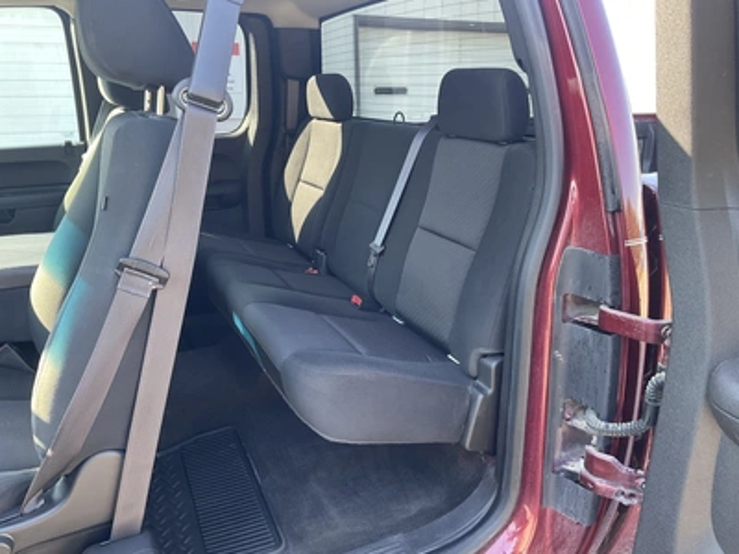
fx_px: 619
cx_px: 370
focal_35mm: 29
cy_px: 277
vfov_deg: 48.2
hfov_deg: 61.7
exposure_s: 1/121
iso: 64
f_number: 1.8
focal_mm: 3
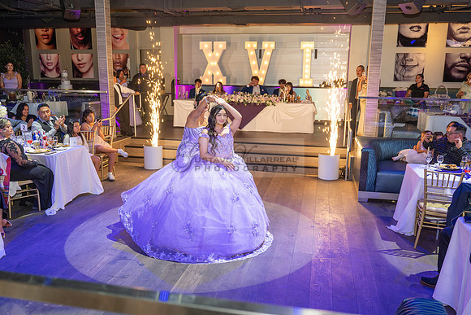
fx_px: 406
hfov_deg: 60.3
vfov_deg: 42.3
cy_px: 158
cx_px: 236
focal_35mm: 31
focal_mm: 31
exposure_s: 1/125
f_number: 3.5
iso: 1000
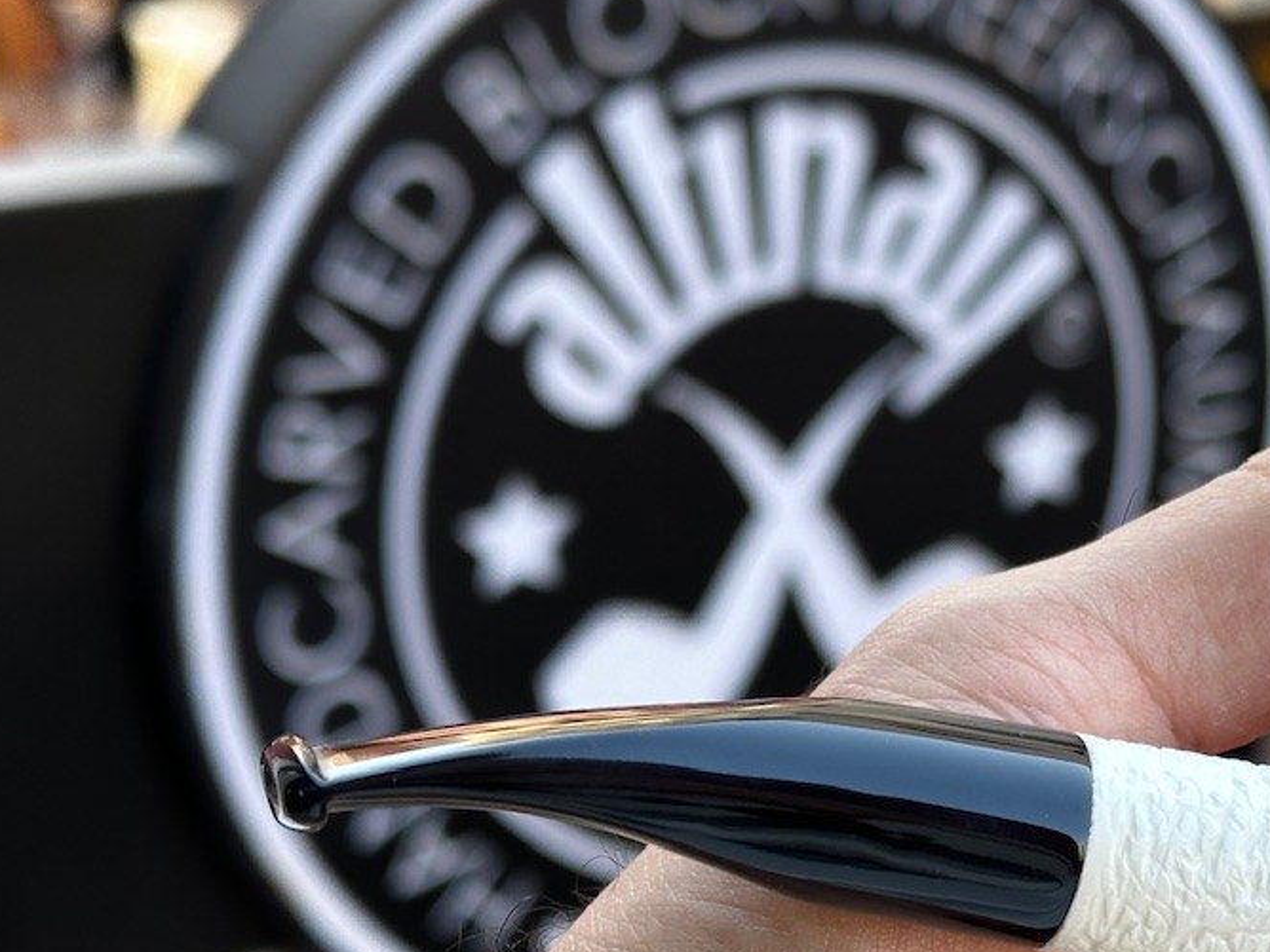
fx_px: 3375
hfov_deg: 21.0
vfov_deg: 15.9
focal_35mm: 92
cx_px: 1067
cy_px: 840
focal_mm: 6.86
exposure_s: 1/200
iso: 64
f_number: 1.78
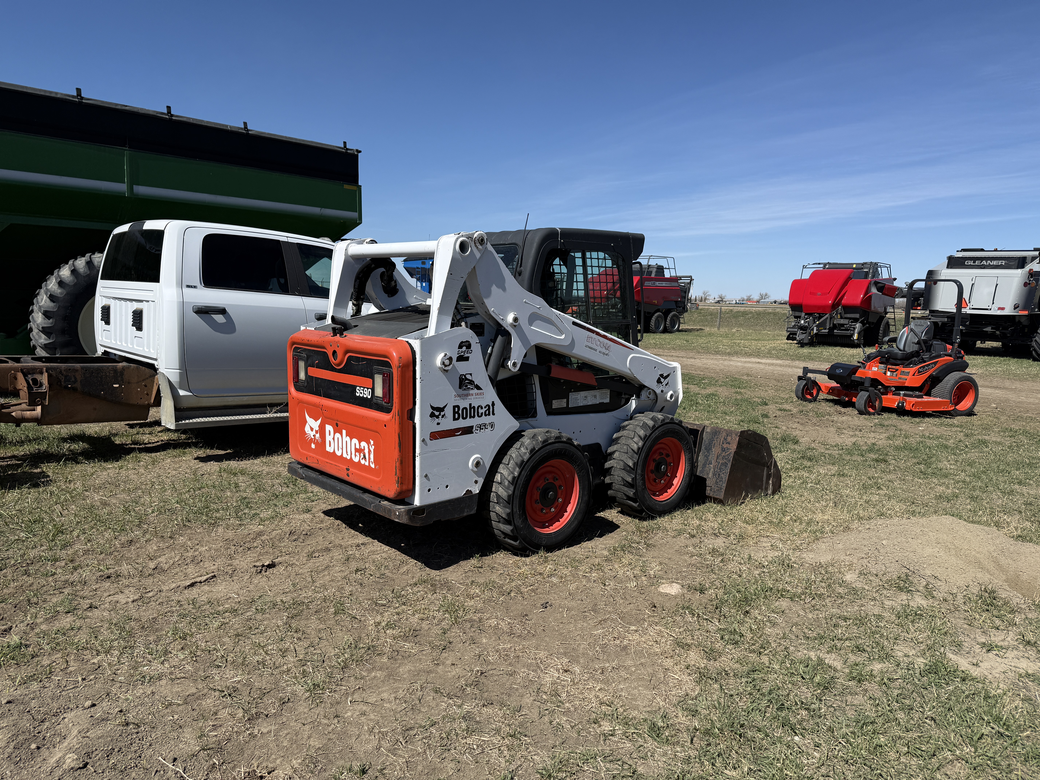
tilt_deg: -8.0
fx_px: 721
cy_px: 390
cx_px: 520
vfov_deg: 56.8
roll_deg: -3.0
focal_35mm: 24
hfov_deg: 71.6
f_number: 1.78
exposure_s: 1/6711
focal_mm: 6.76
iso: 80
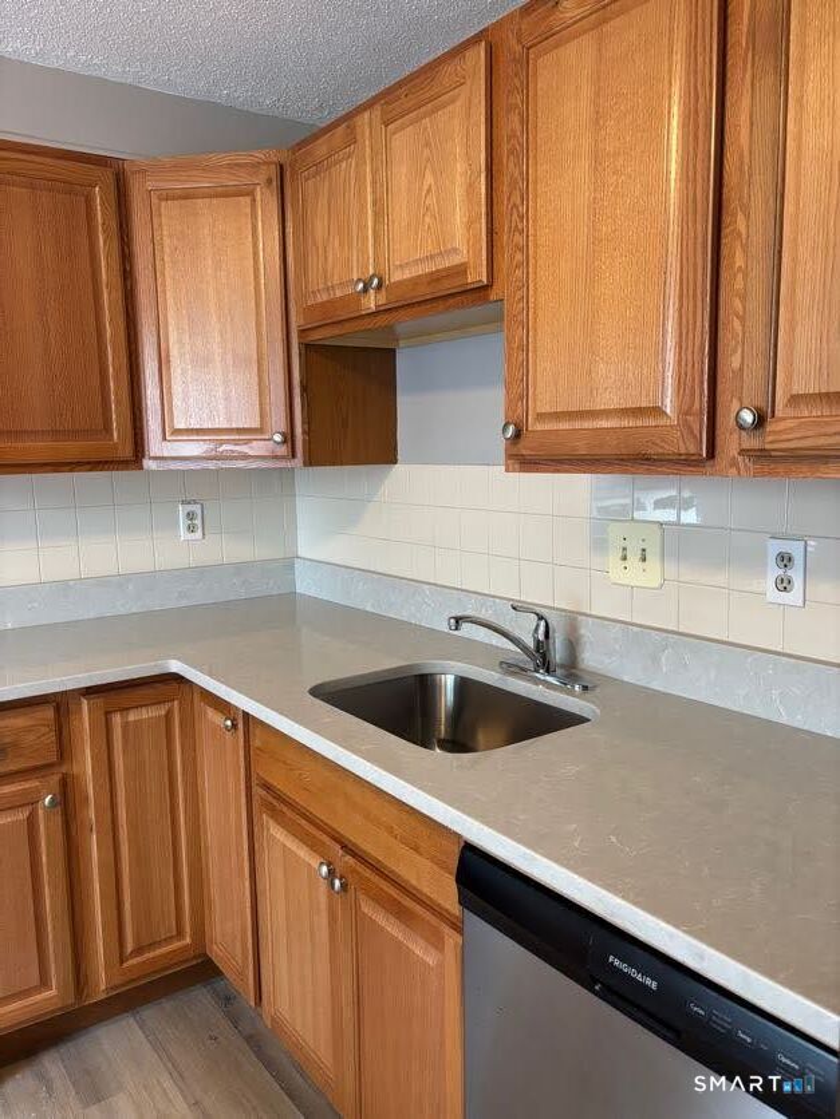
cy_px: 560
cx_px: 420
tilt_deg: -6.1
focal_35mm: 26
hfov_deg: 53.1
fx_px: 841
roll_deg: +1.9
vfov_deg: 67.3
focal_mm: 5.96
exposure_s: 1/60
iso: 250
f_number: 1.6
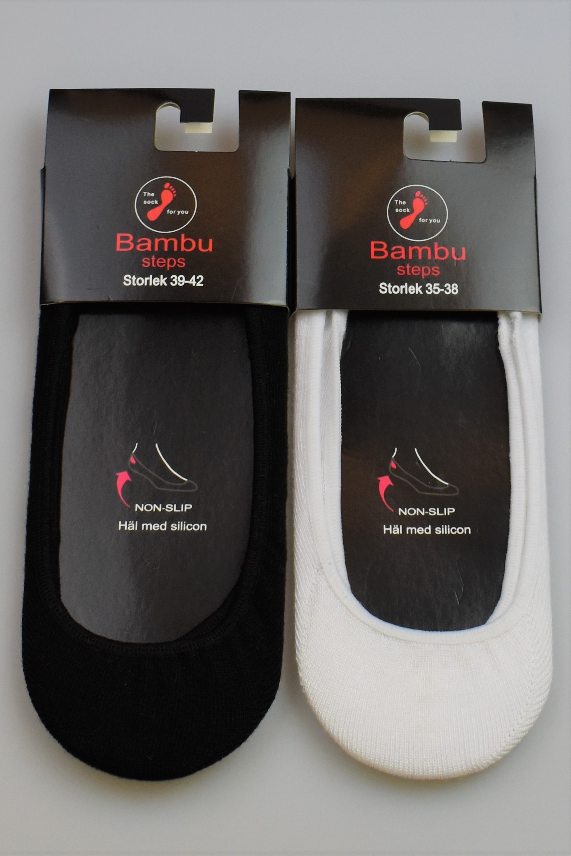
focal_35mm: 34
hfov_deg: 38.4
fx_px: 821
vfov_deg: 55.1
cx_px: 286
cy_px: 428
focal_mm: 23
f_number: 5.6
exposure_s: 1/125
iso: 400
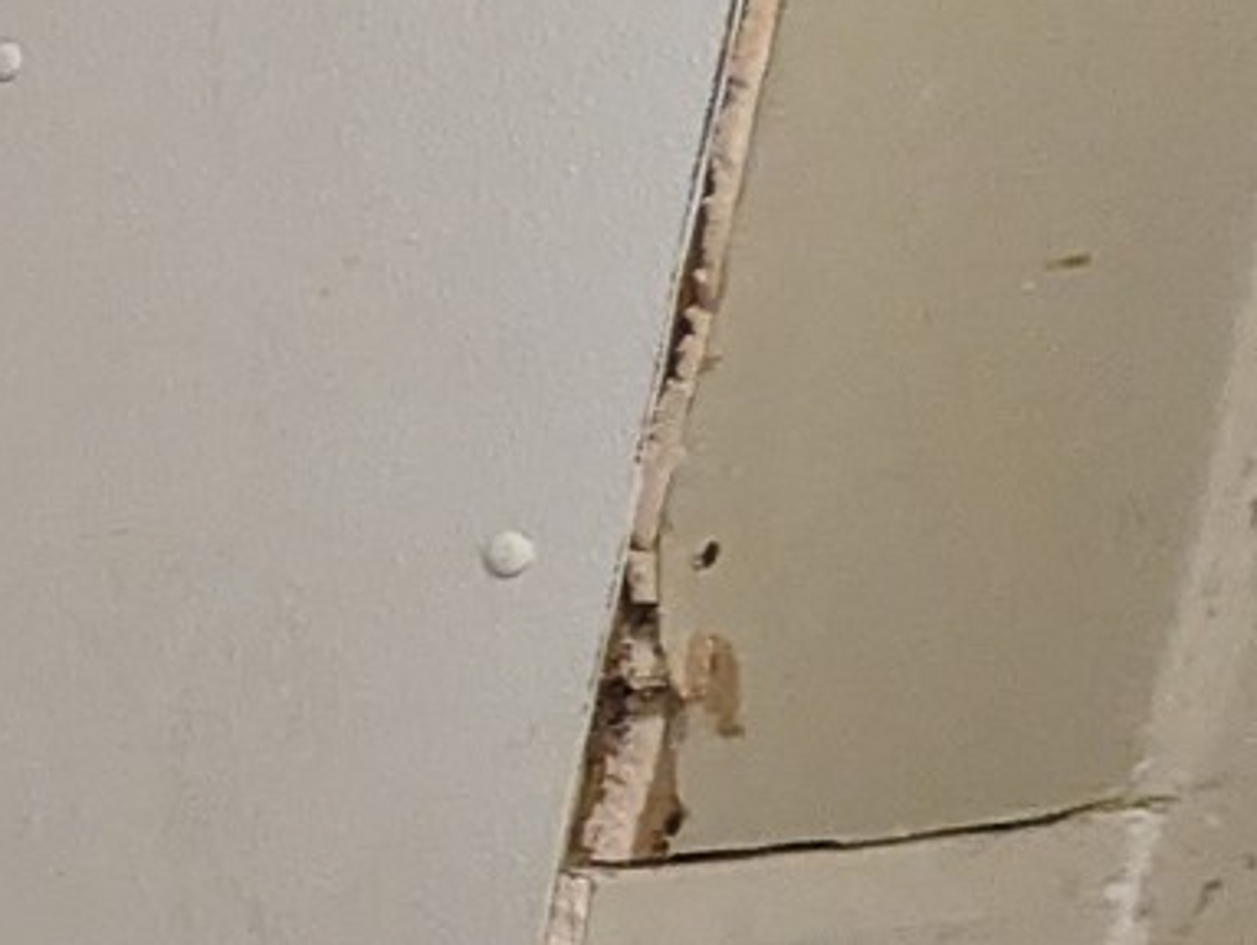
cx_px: -1743
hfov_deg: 15.4
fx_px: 2363
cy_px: 564
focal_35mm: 65
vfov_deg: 22.6
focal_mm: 1.95
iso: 647
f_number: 2.2
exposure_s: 1/30
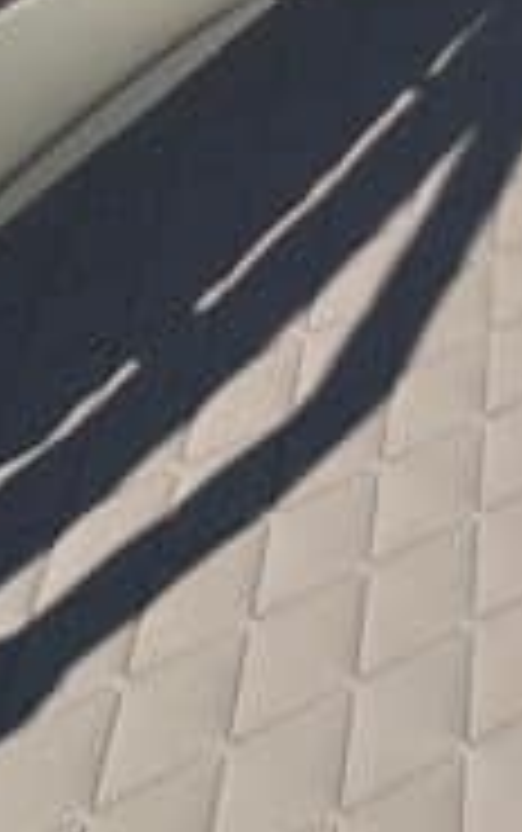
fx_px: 1862
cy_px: -639
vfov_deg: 19.4
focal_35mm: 82
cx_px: 666
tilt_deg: -15.6
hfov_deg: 15.3
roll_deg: -3.7
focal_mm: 2.22
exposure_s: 1/3906
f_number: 2.2
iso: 50
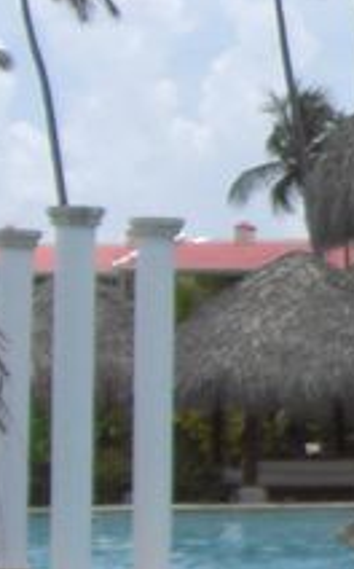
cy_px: 75
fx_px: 3018
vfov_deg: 10.7
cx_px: 1100
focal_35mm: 195
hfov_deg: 6.1
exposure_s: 1/160
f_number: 8
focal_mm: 6.2
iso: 64
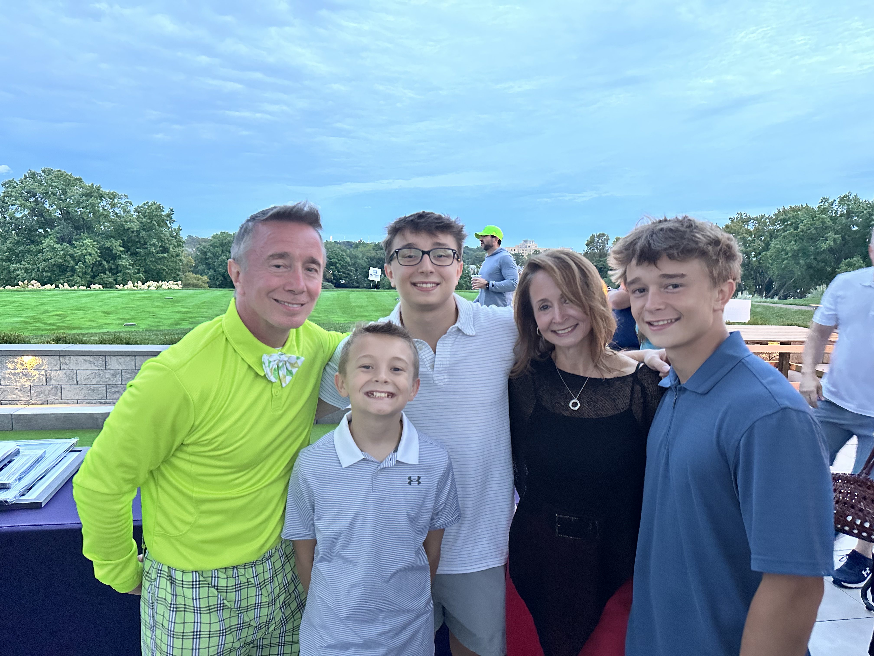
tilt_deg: -5.6
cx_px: 437
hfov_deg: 71.6
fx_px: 606
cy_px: 328
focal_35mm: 24
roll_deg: -1.6
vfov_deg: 56.8
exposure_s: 1/30
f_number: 1.78
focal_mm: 6.86
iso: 1000
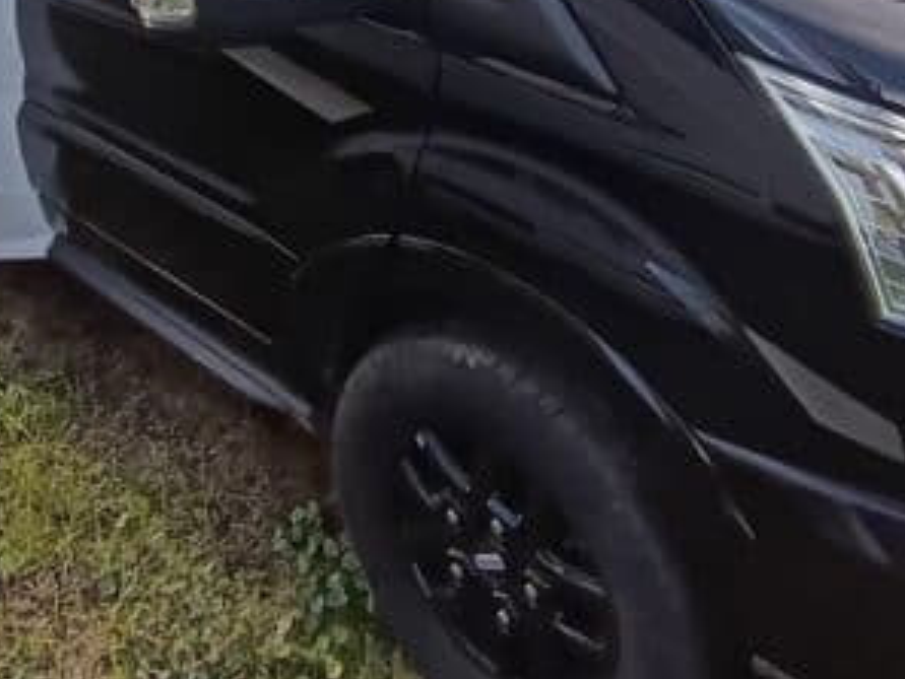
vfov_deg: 28.5
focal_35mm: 44
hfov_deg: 42.6
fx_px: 1151
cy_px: -143
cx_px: 344
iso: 100
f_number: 2.2
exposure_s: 1/282
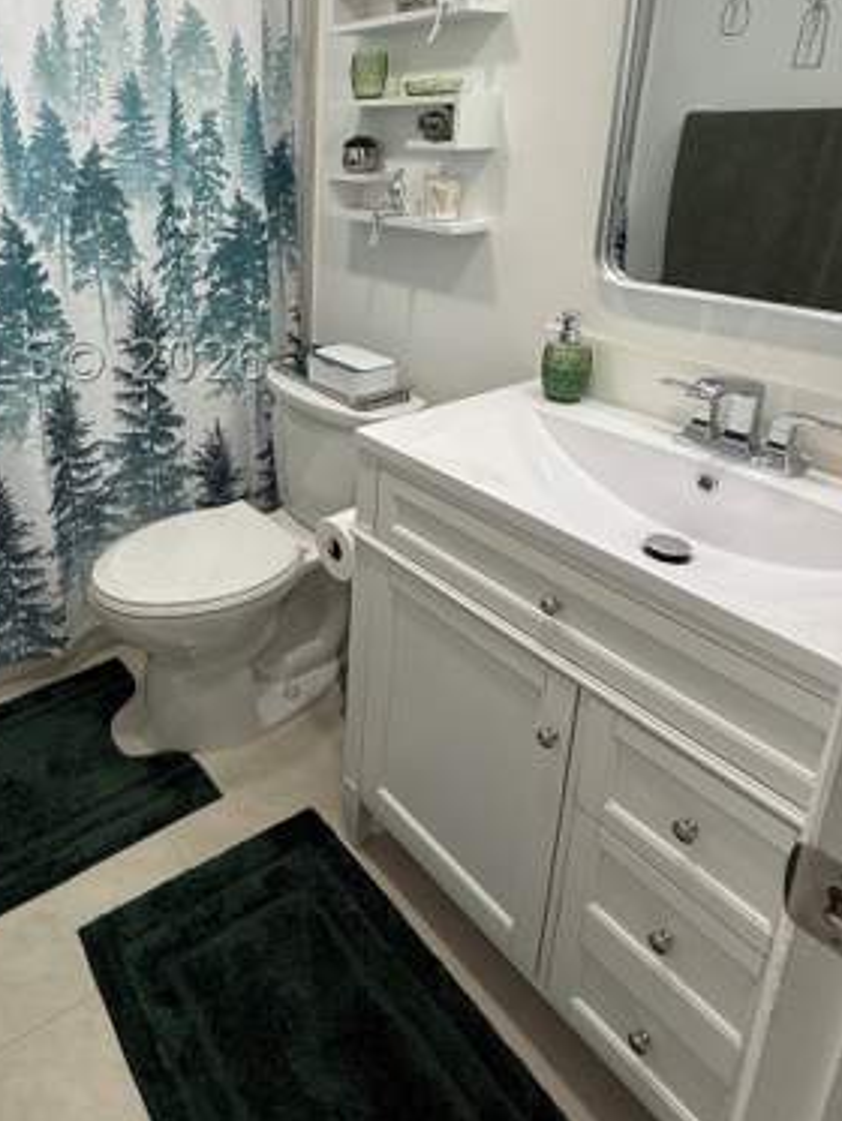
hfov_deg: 53.8
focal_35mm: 24
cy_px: 361
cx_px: 195
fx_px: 778
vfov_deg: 69.2
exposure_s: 1/120
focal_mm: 2.22
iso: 64
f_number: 2.2
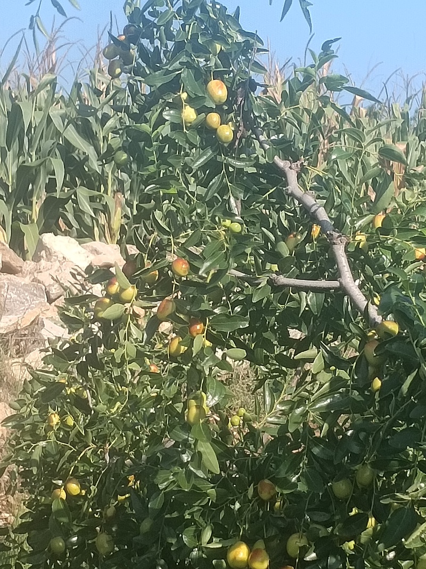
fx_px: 1756
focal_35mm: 107
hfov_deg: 13.8
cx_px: 213
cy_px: 284
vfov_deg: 18.4
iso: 100
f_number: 1.8
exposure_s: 1/397
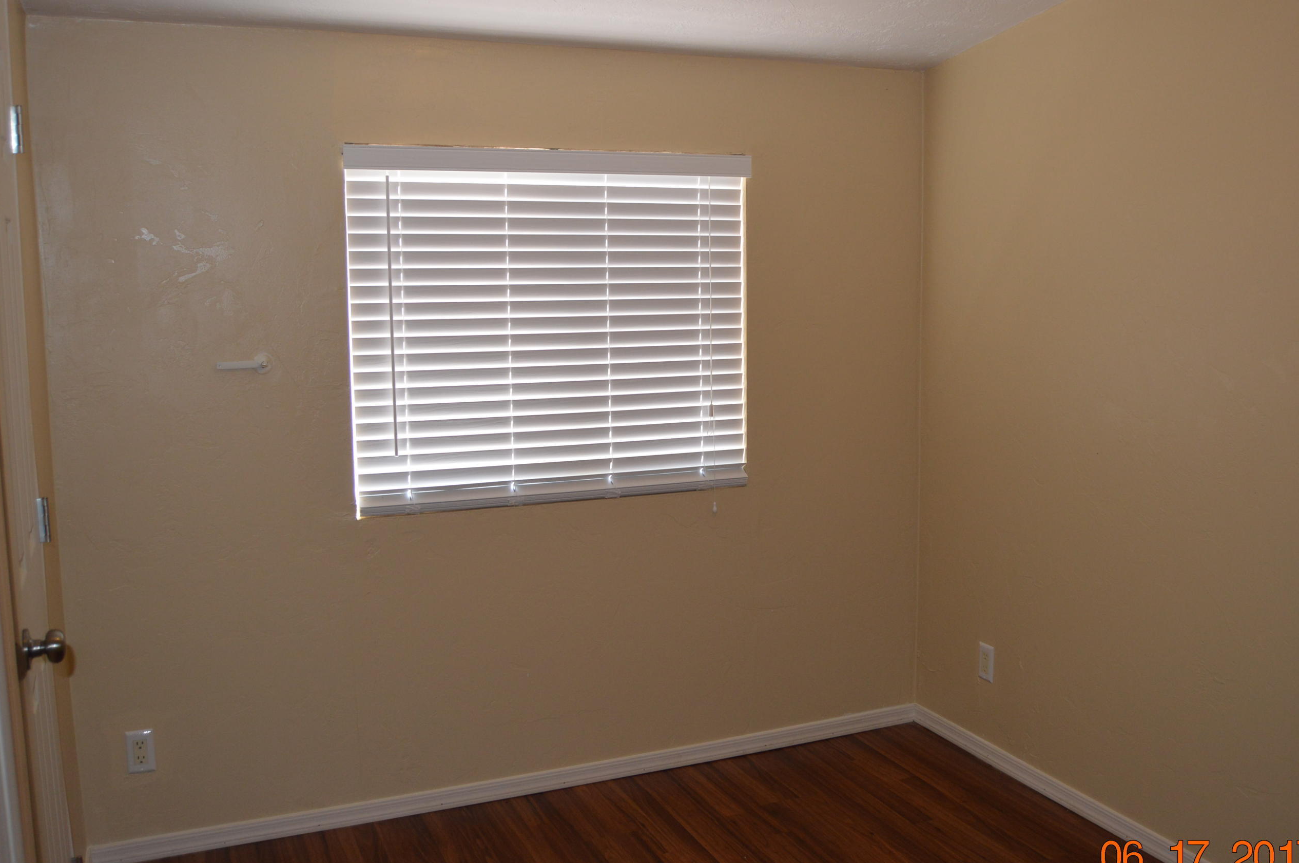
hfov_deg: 58.7
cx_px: 697
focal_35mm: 32
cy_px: 421
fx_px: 1153
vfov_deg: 41.0
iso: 450
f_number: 3.5
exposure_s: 1/60
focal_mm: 18
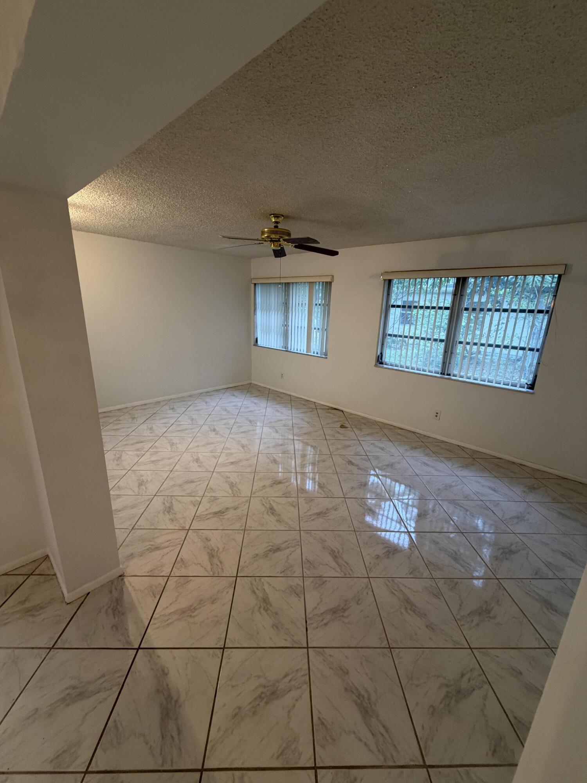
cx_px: 294
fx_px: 317
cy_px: 392
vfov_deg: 102.1
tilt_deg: -14.4
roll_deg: -1.8
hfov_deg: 85.7
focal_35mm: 14
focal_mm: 2.22
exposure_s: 1/60
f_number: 2.2
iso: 200
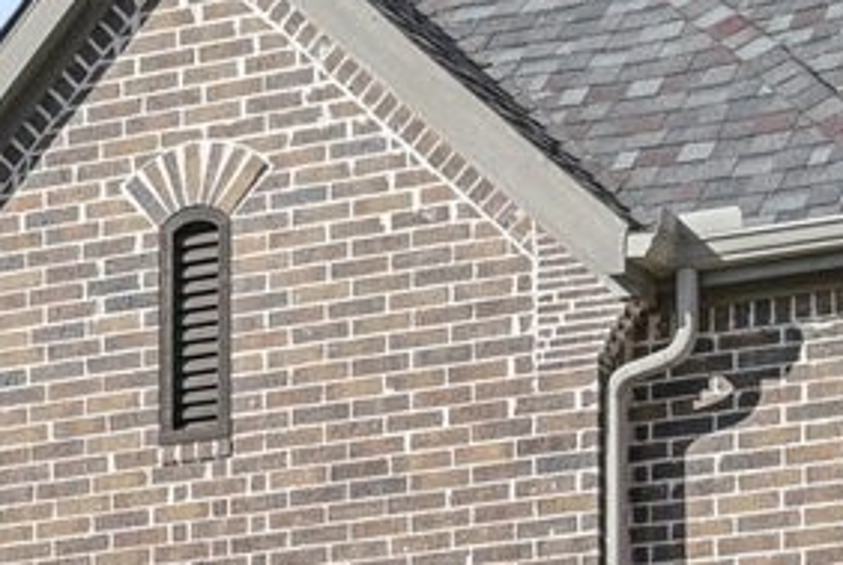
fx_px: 4081
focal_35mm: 174
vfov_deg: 7.6
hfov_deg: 11.5
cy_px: 1143
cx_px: -266
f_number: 8
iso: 400
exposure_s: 1/1000
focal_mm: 24
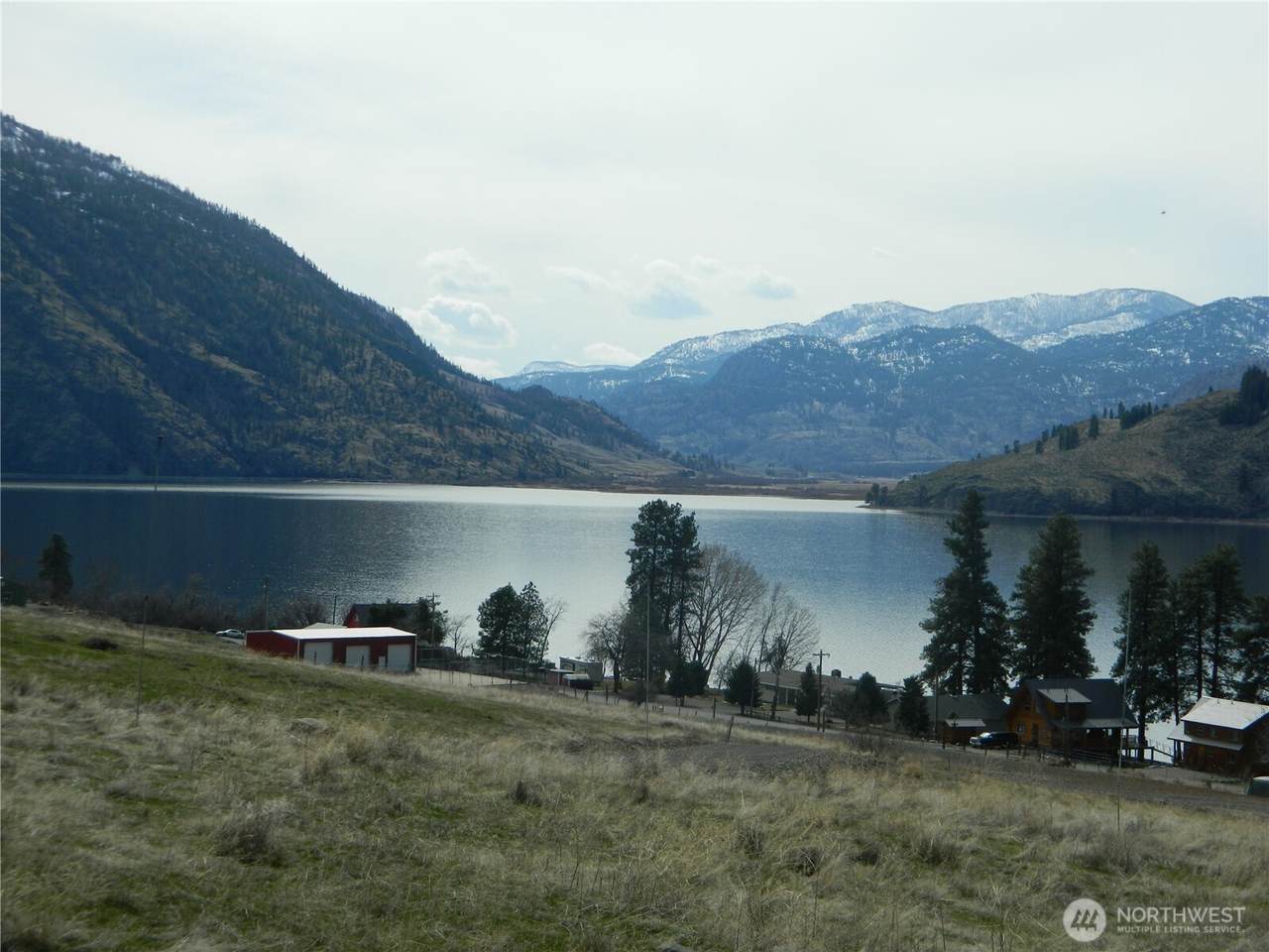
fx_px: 2566
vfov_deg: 21.0
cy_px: 476
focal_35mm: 70
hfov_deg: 27.8
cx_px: 634
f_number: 11.4
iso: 80
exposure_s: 1/160
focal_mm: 12.6
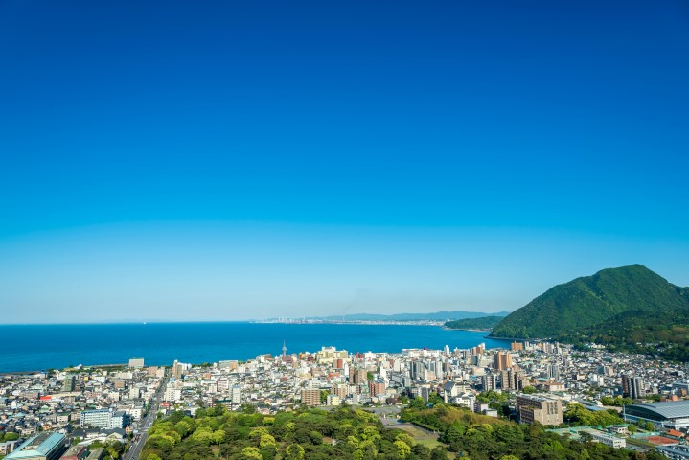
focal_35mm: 24
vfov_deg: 53.2
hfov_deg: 73.7
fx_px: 459
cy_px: 230
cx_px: 344
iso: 200
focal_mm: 24
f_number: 9
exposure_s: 1/320
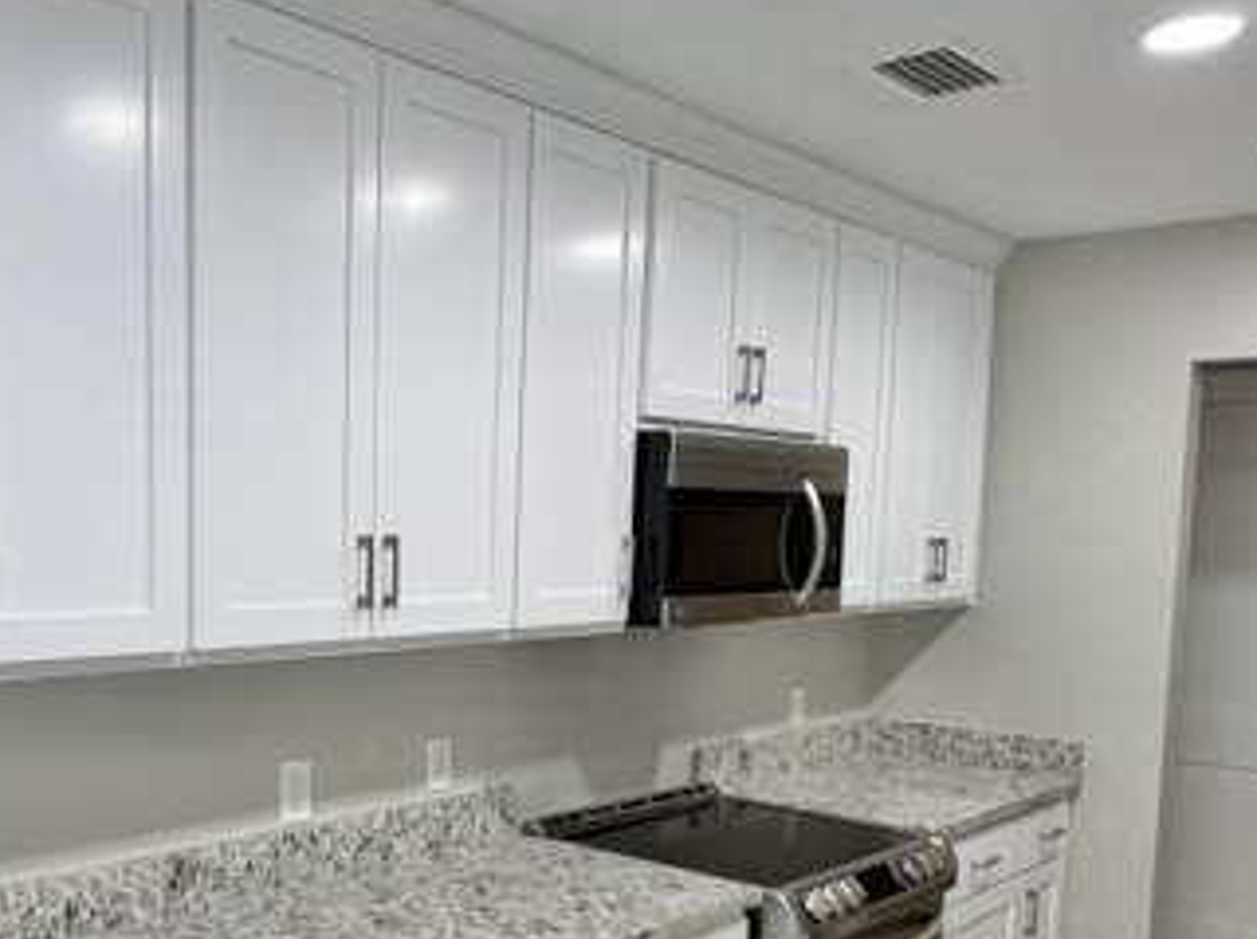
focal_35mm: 36
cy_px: 654
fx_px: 1305
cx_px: 401
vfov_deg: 38.9
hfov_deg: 50.3
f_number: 1.78
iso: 100
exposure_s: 1/120
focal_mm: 6.76
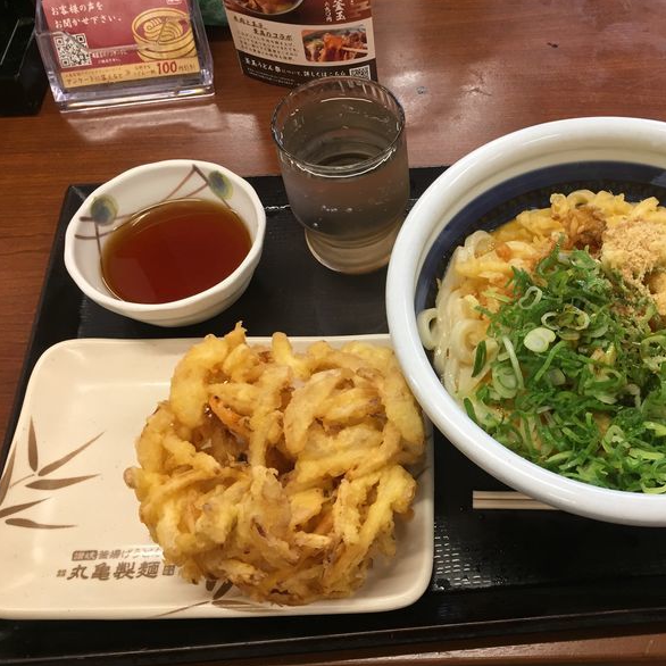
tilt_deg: -58.9
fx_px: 762
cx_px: 450
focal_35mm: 35
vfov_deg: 47.2
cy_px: 336
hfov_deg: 46.4
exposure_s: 1/30
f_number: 2.2
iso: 50
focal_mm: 4.15
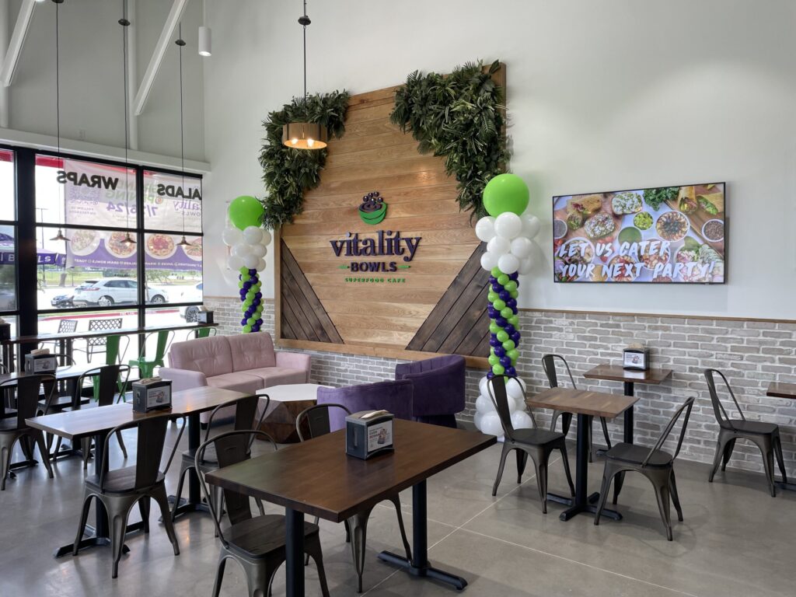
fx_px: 598
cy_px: 298
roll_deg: +0.5
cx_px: 398
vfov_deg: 53.1
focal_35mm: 26
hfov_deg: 67.3
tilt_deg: -1.6
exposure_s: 1/120
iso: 40
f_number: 1.6
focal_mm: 4.2
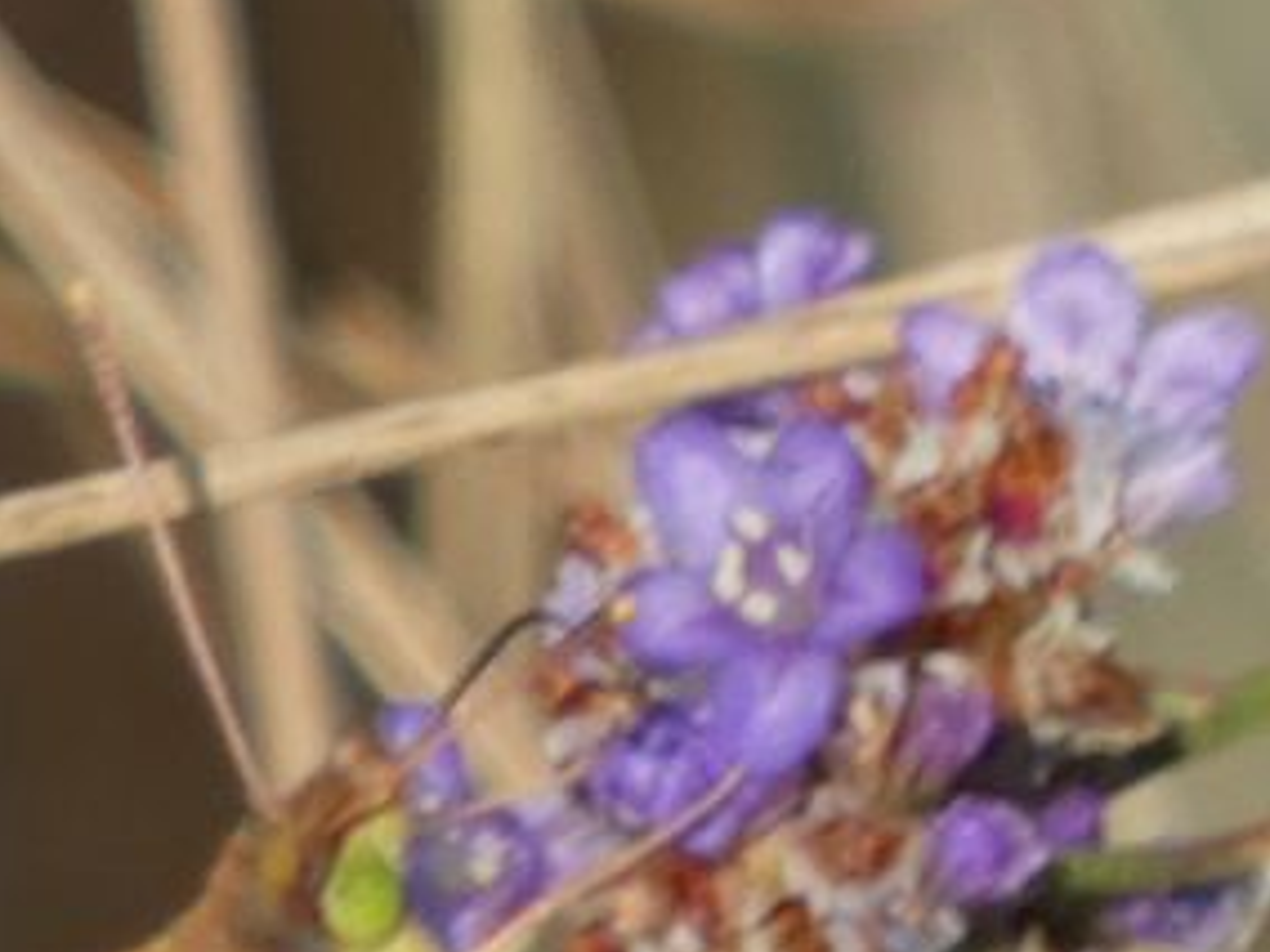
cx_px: 253
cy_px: 1336
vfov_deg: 0.4
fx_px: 131931
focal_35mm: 3596
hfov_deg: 0.6
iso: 80
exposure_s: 1/200
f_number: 5.9
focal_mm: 214.2
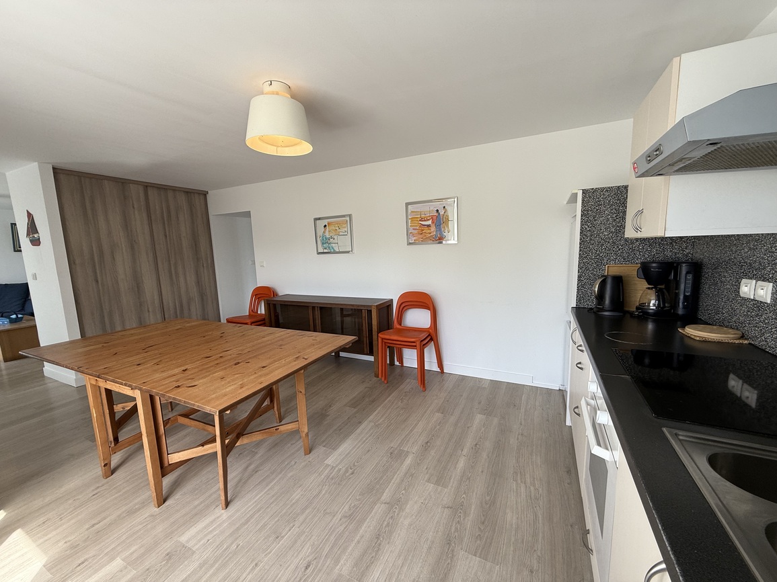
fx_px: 314
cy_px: 291
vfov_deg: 85.7
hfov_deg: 102.1
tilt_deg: -7.5
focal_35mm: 14
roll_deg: +2.6
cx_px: 388
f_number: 2.2
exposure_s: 1/101
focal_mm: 2.22
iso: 40
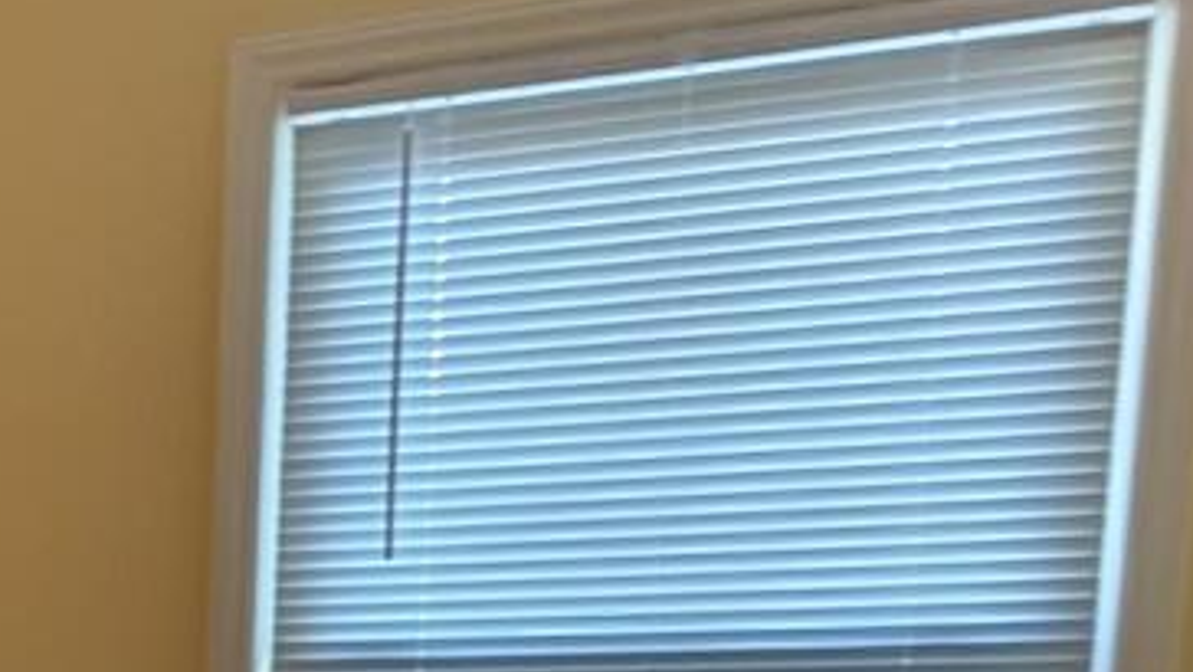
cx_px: -365
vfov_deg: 14.7
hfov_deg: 25.3
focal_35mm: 72
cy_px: 1210
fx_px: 2278
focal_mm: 2.02
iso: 51
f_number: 1.7
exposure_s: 1/40
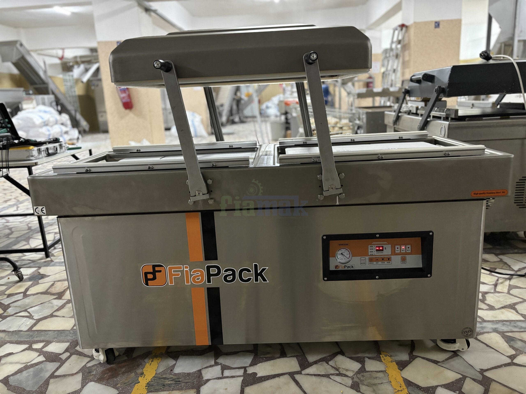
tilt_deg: -14.0
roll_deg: +2.8
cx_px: 263
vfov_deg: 53.1
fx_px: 395
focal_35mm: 26
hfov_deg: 67.3
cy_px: 197
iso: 500
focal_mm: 5.96
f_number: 1.6
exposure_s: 1/33
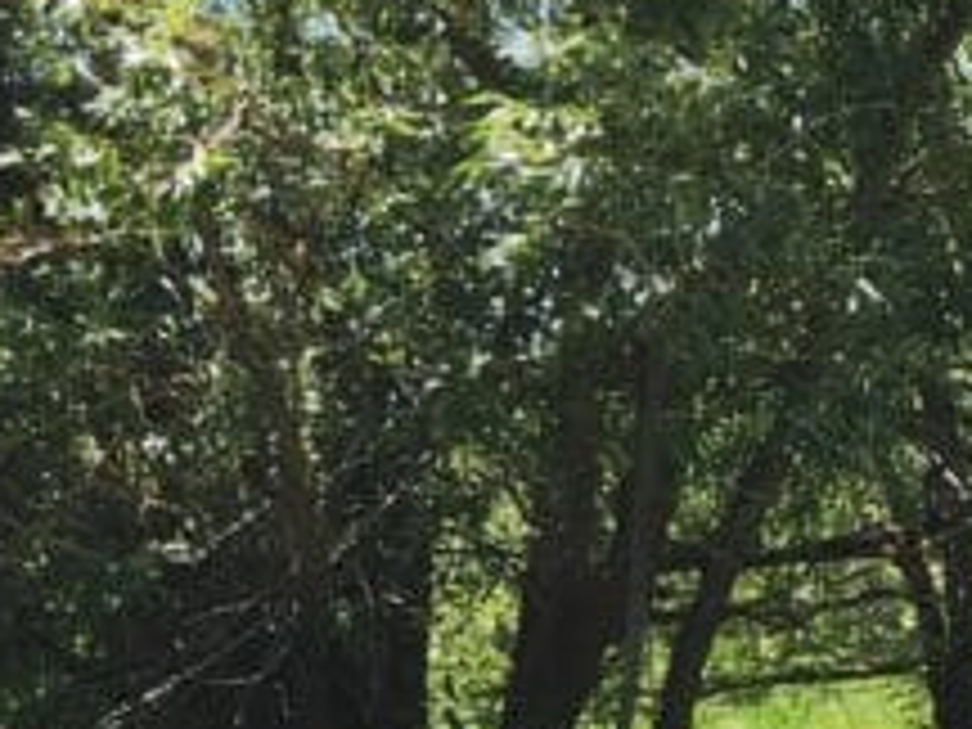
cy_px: 436
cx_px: 1750
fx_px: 3061
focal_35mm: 109
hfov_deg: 15.5
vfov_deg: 13.6
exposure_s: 1/934
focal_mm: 5.4
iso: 20
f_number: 1.8
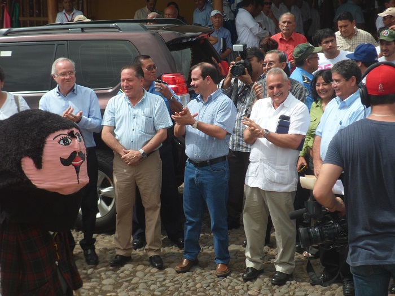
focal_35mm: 82
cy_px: 148
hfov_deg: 23.8
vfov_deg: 18.0
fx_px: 936
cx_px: 198
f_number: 4.4
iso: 100
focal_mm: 15.4
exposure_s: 1/1000
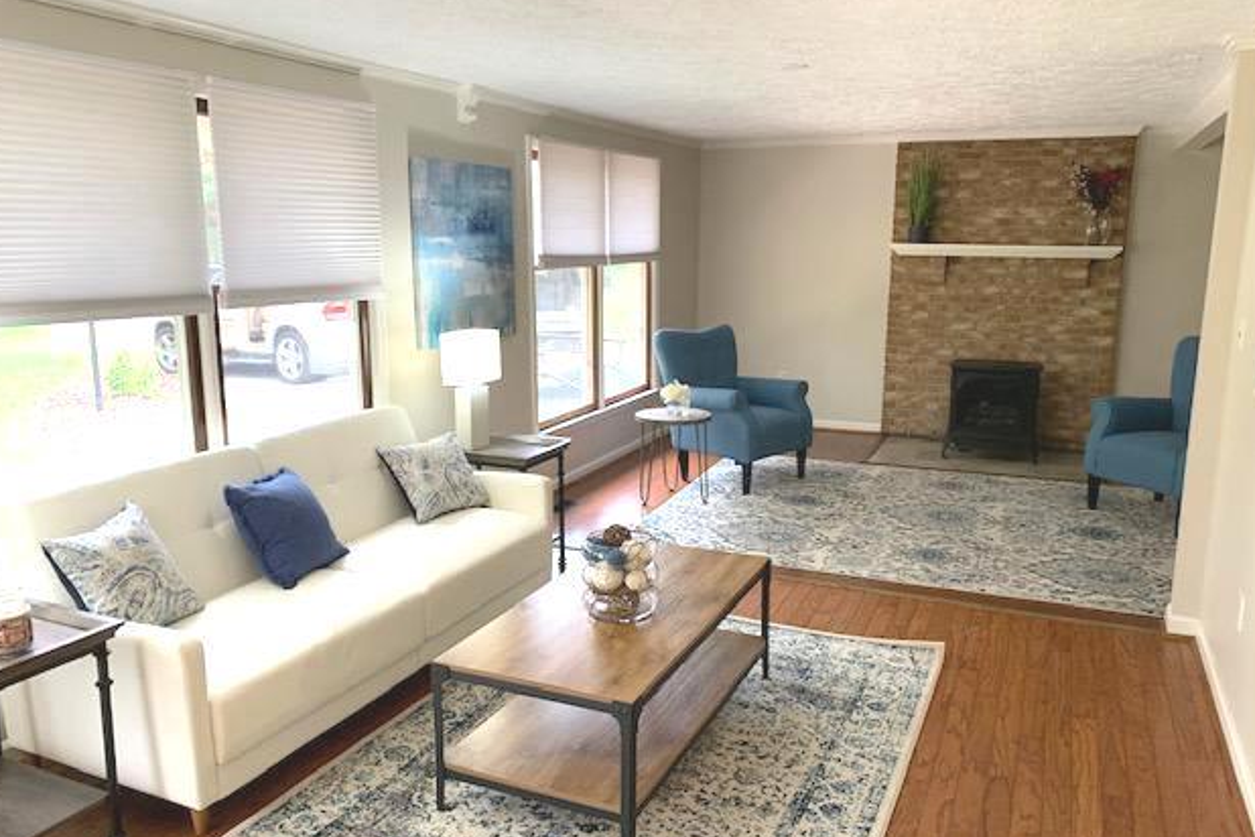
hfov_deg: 65.5
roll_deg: -0.5
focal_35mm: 28
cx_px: 636
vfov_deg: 46.4
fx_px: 976
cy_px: 441
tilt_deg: -11.1
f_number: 1.8
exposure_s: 1/60
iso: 160
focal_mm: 4.25
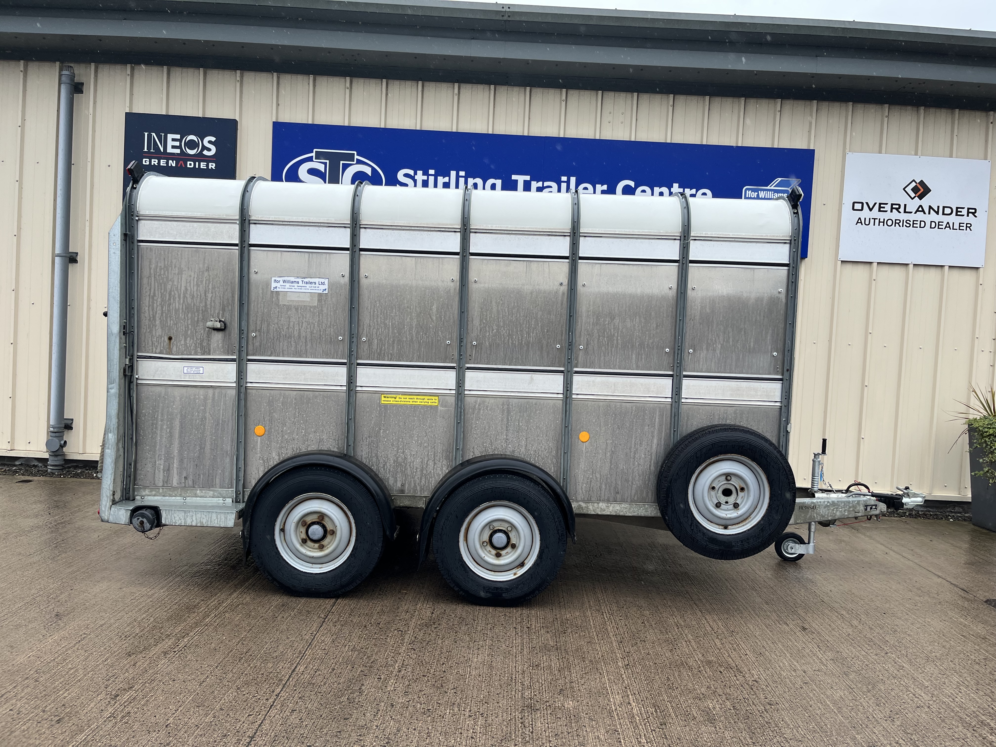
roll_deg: -2.0
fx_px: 748
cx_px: 498
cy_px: 374
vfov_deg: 53.1
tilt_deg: -0.5
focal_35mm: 26
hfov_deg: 67.3
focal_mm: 5.1
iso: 50
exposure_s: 1/1252
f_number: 1.6
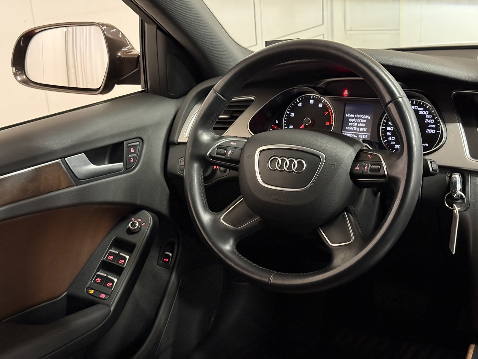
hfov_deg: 39.7
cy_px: 180
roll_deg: +4.0
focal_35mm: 48
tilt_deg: -17.9
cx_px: 239
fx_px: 663
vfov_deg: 30.3
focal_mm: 6.76
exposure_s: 1/30
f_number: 1.78
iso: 500
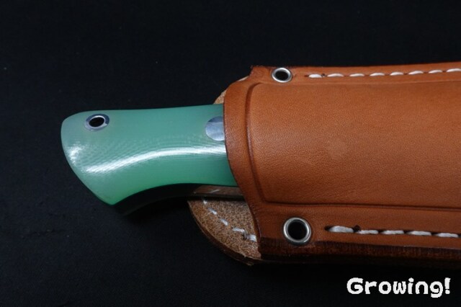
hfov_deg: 73.8
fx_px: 307
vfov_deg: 53.1
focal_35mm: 24
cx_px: 230
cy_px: 154
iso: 800
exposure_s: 1/30
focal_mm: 9.06
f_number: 11
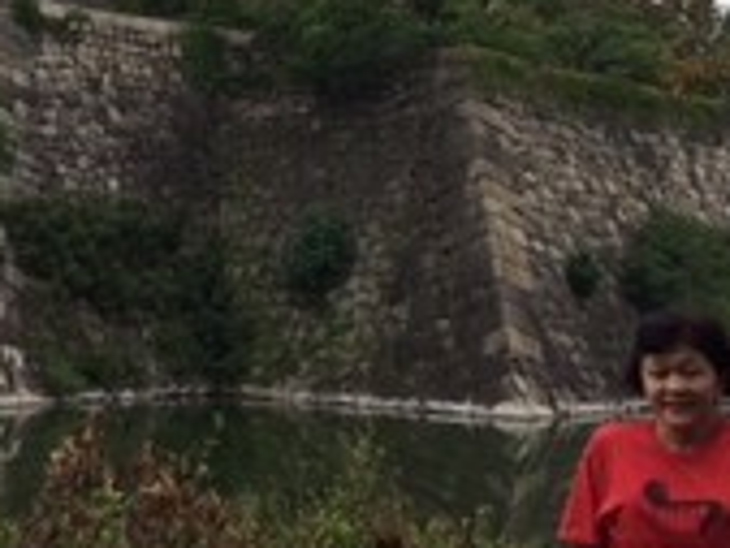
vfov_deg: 18.5
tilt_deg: +14.8
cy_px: -39
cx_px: 212
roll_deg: -1.7
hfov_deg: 25.1
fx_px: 1625
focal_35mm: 77
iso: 32
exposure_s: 1/557
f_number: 2.2
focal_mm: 4.15
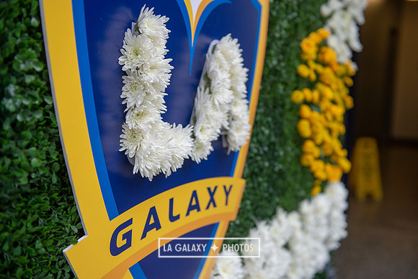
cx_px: 209
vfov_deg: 28.1
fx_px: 557
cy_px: 140
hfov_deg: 41.1
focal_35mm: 48
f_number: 3.5
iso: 500
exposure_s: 1/500
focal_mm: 48
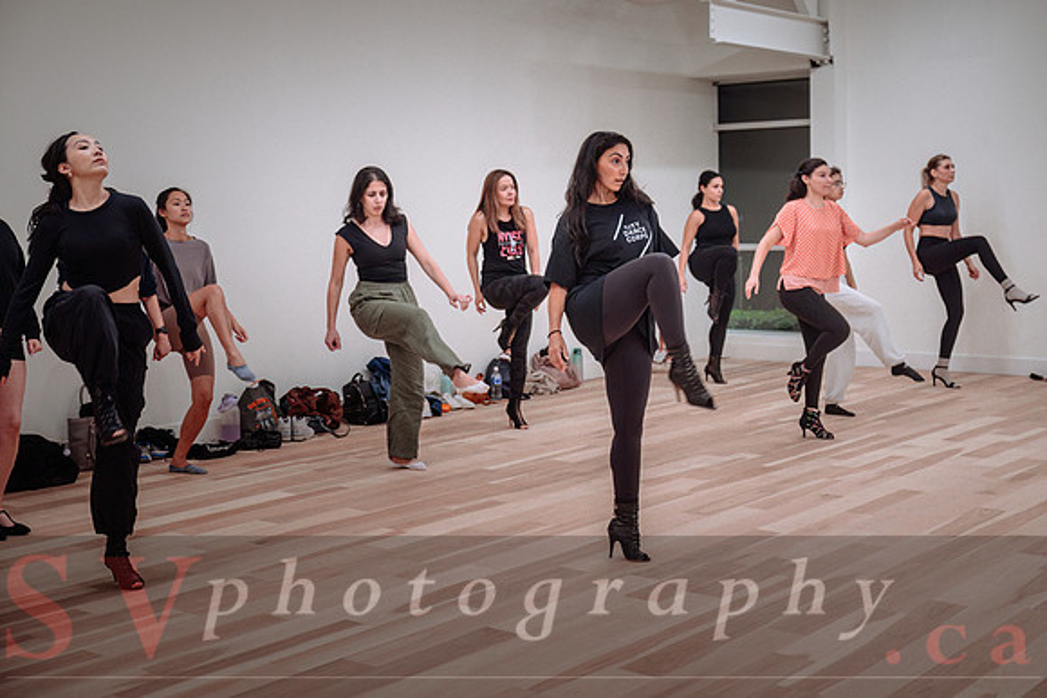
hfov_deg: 41.6
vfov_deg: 28.4
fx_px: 1377
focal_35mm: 47
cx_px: 590
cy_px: 305
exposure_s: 1/250
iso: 1600
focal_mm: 42
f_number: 2.8
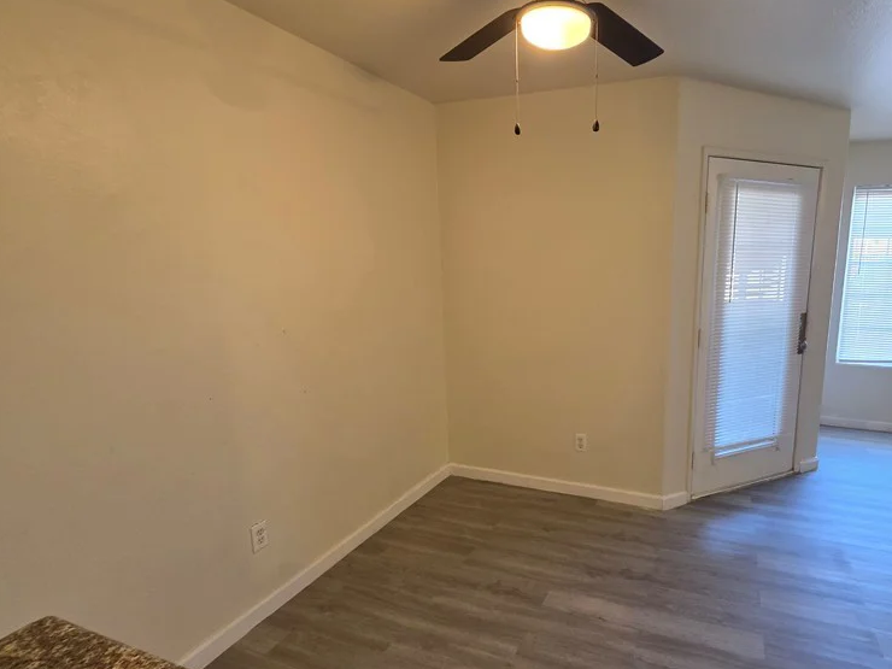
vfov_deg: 71.6
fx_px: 464
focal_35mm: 18
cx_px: 551
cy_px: 346
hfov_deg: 86.2
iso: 200
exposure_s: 1/60
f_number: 1.9
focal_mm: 2.2
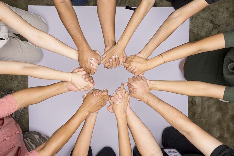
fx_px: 221
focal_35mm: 34
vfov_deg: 38.9
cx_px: 117
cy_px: 78
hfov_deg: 55.8
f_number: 7.1
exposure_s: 1/200
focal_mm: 34
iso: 64
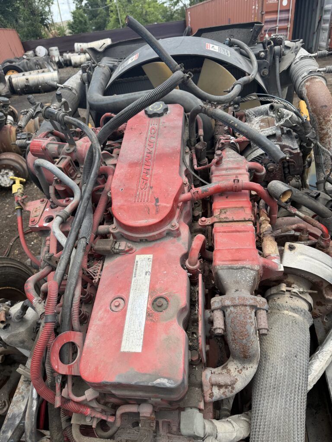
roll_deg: +8.4
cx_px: 166
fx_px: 307
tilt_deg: -31.8
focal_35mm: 24
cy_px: 221
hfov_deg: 56.8
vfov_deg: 71.6
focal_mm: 6.76
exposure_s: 1/1230
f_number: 1.78
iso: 80
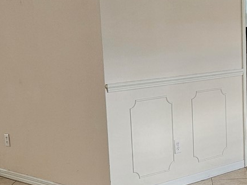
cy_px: 123
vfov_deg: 17.5
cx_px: 232
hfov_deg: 22.6
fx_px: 600
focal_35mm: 84
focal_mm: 5.4
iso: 640
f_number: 1.8
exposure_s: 1/170
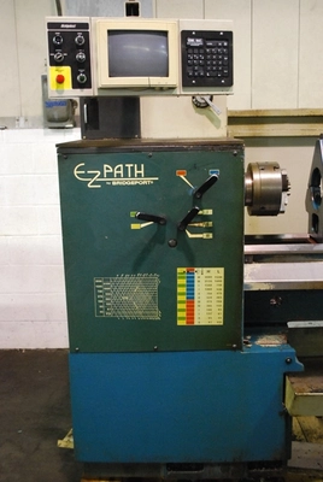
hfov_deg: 34.3
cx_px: 162
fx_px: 523
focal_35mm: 39
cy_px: 241
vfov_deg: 49.5
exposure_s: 1/13
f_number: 4.5
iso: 1600
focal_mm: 26
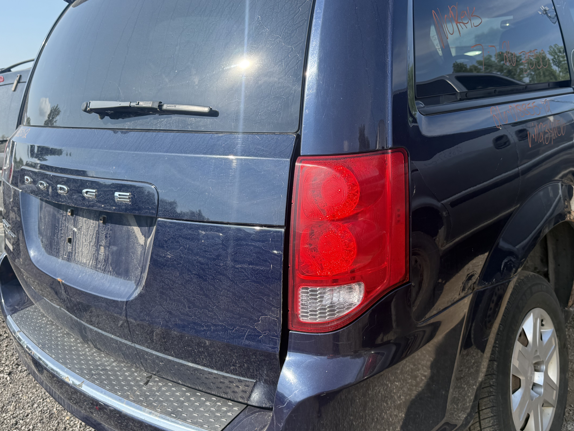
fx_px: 531
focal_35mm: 32
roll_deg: +5.5
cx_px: 324
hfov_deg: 56.6
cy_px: 196
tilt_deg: -11.5
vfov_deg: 44.1
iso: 100
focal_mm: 6.76
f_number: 1.78
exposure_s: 1/1949
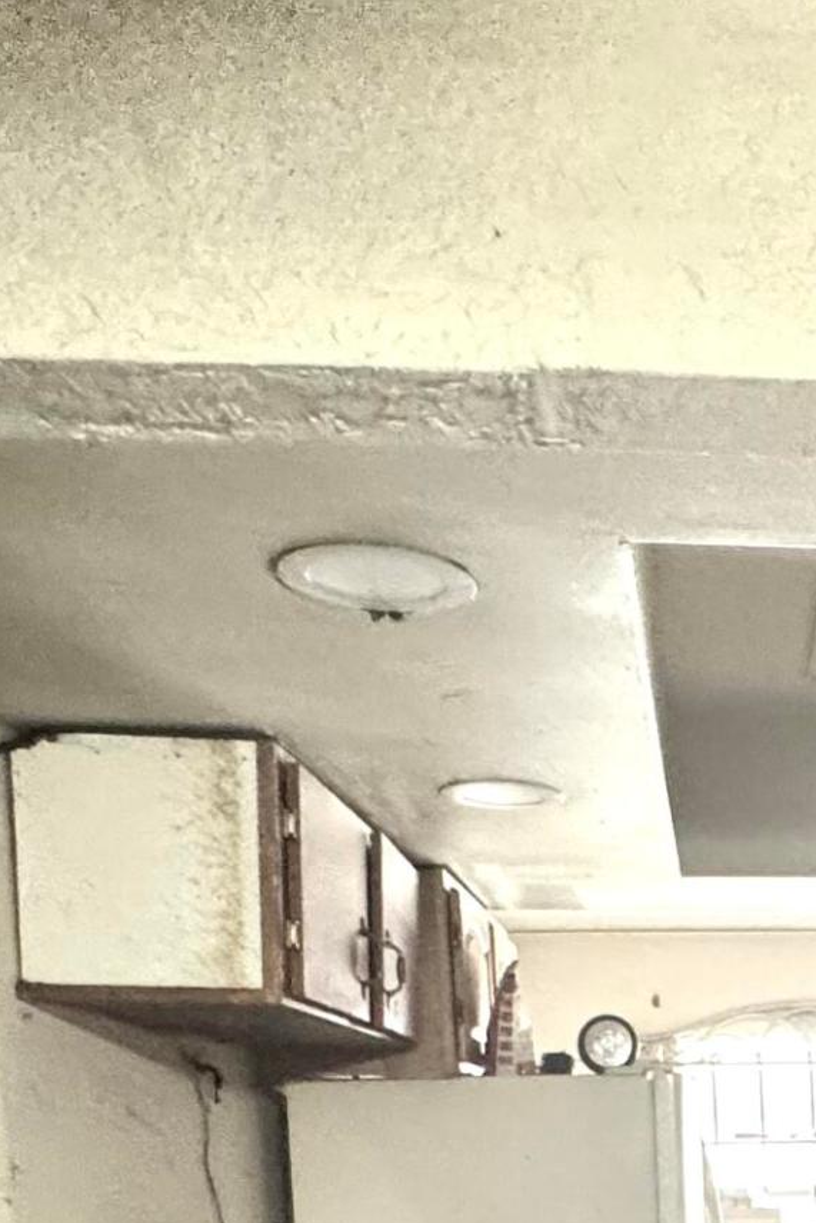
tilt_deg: -5.3
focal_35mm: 49
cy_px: 1312
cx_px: 977
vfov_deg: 35.2
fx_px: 1665
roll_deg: +1.6
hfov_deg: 24.9
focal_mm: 2.22
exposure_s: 1/60
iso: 640
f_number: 2.2
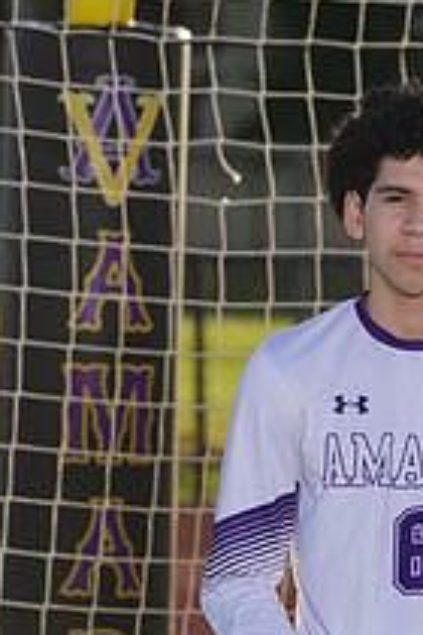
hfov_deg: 2.2
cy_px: 705
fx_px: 11015
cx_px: 279
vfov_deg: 3.3
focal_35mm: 625
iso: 100
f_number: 9
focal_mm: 226
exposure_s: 1/200
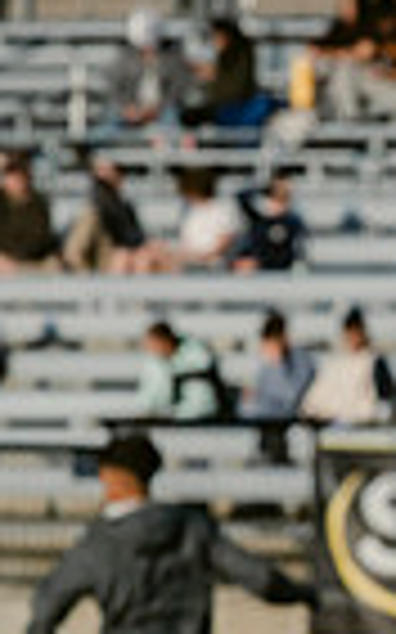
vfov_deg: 2.5
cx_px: 1188
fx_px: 14451
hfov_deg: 1.6
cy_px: 447
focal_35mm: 836
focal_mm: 200
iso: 1250
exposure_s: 1/4000
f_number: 10
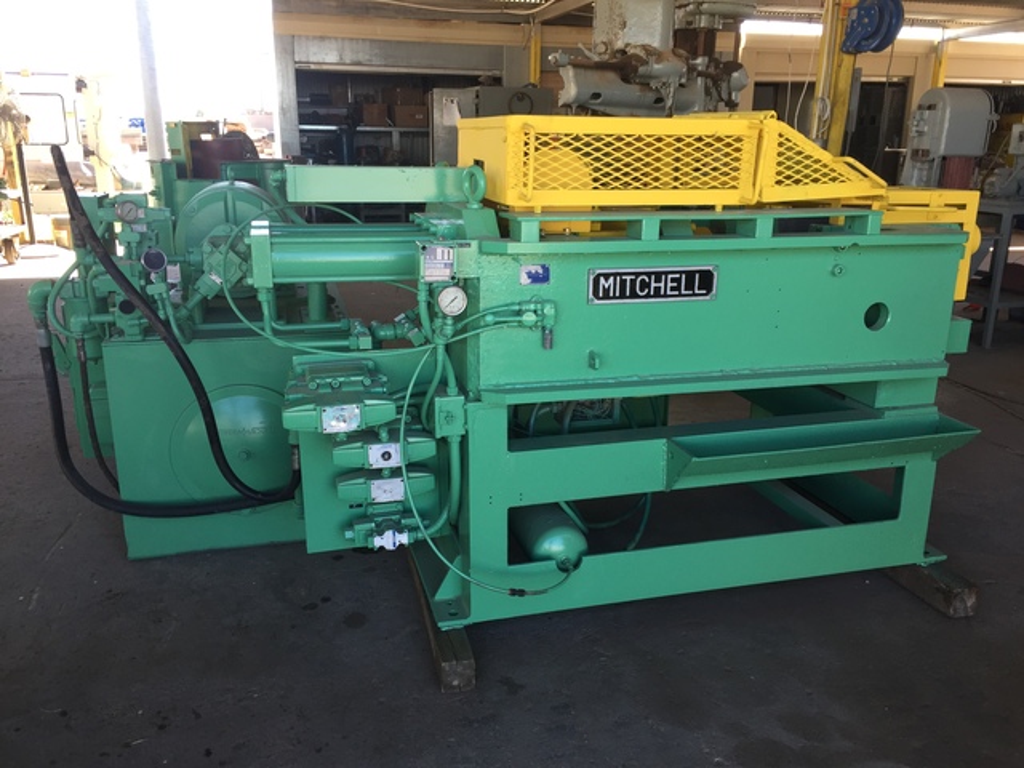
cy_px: 384
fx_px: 858
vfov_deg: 48.2
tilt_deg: -17.6
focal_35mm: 29
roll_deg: -1.6
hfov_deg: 61.7
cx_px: 512
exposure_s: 1/120
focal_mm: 4.15
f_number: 2.2
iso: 32
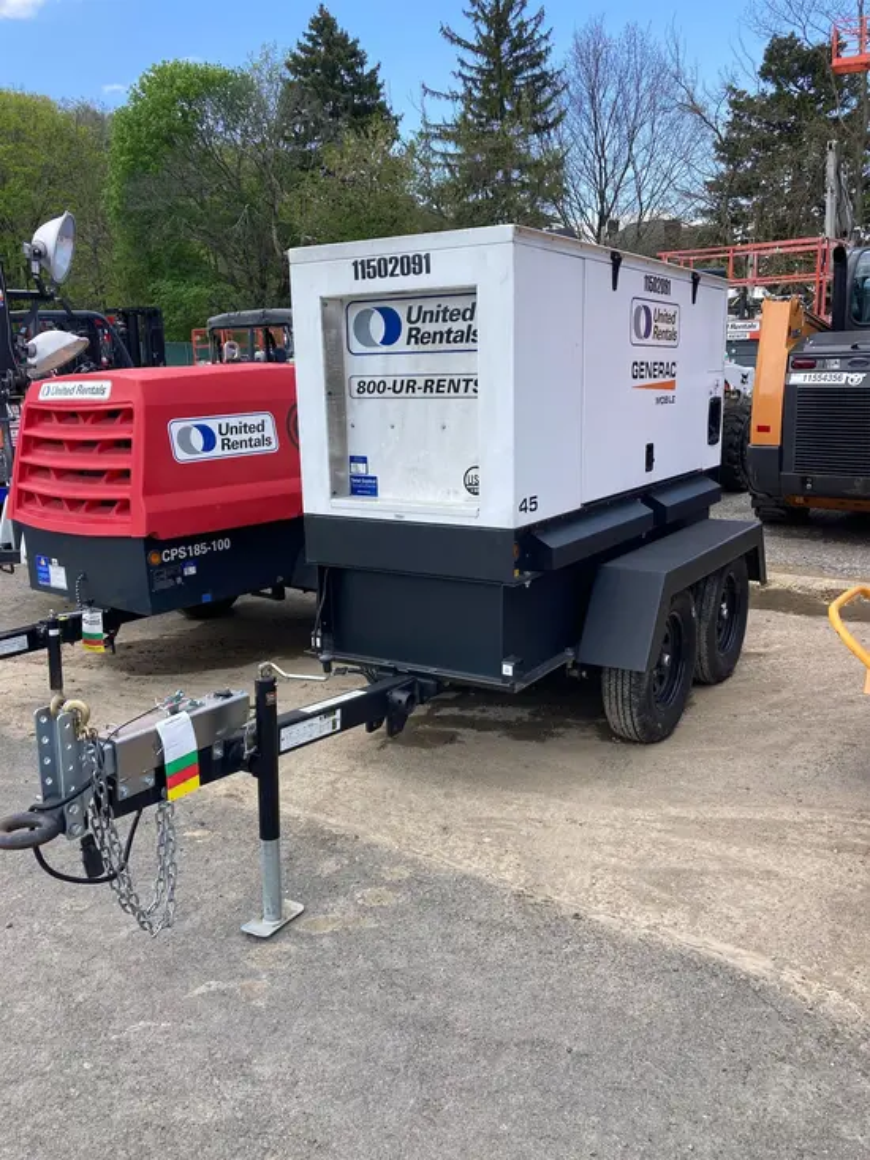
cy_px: 580
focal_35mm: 28
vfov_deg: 63.4
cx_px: 435
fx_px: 938
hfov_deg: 49.8
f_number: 1.8
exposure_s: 1/796
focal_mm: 3.99
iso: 20
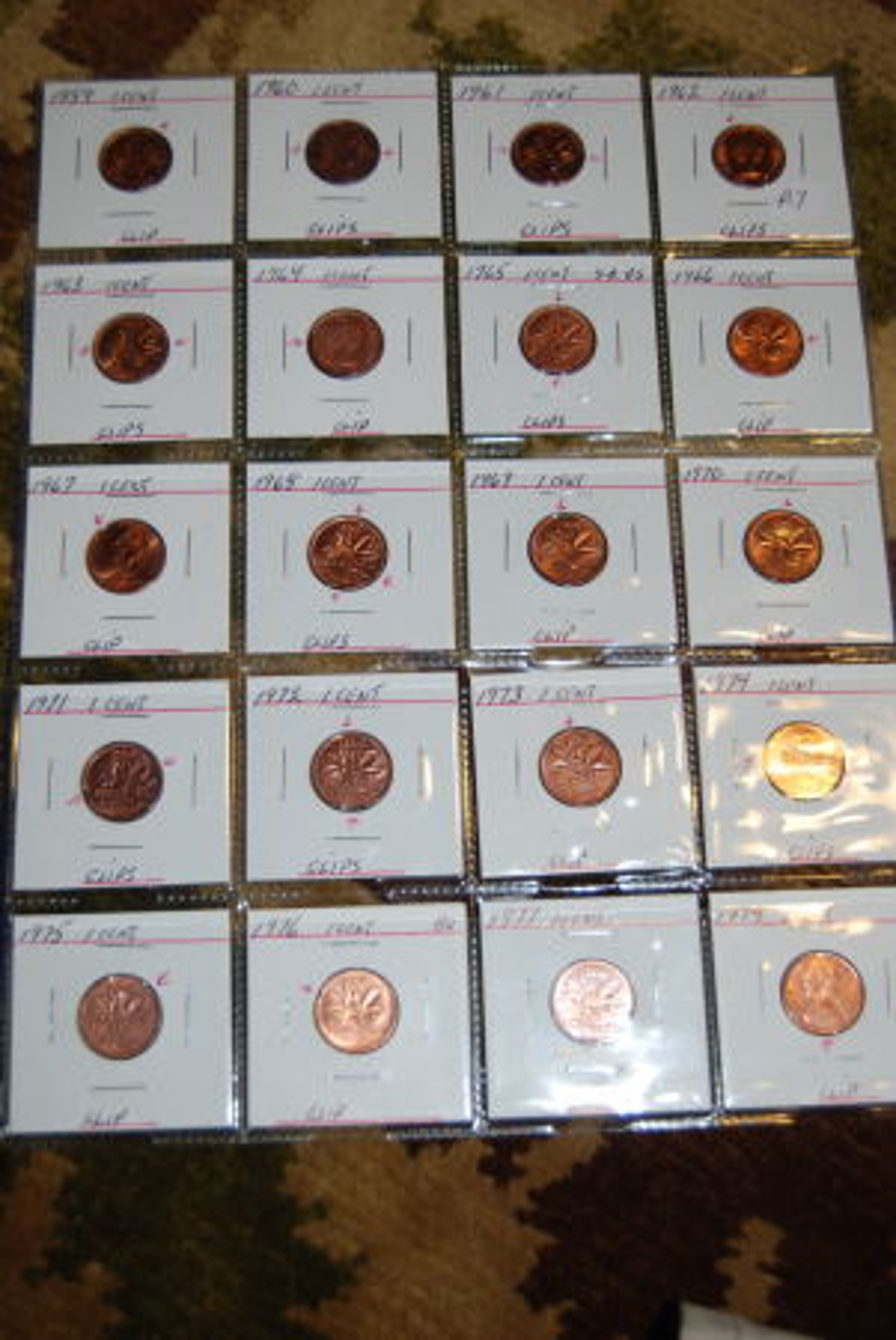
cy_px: 670
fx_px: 1676
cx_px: 448
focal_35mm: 45
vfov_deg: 43.6
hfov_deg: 29.9
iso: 200
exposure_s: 1/60
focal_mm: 30
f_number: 4.2
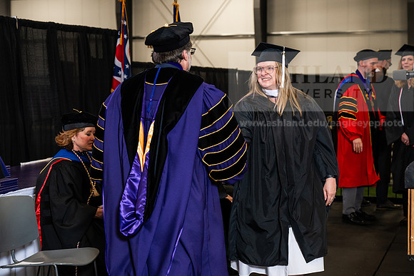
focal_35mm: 70
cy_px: 138
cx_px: 207
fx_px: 805
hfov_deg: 28.8
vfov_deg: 19.5
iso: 1250
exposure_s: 1/200
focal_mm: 70
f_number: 4.5
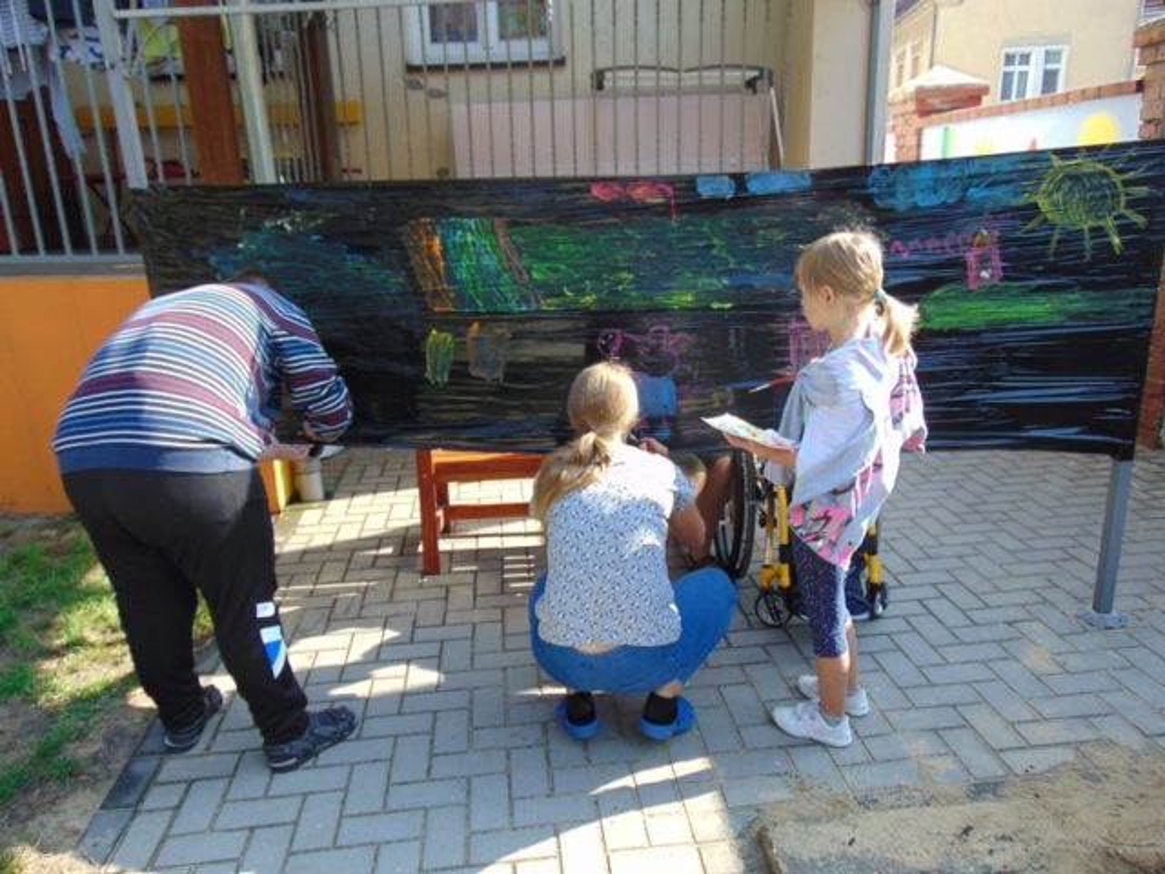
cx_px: 582
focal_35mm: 25
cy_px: 437
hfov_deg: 69.4
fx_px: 841
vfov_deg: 54.9
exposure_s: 1/200
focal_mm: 4.5
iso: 80
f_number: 3
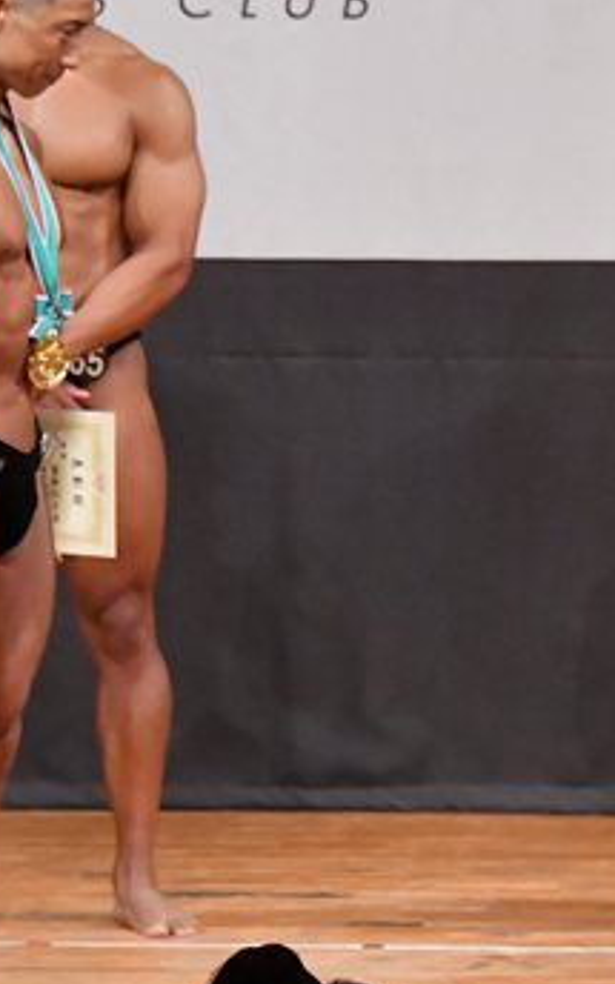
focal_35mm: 551
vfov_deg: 3.8
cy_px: 506
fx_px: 14776
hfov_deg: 2.4
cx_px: 376
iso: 8000
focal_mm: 160
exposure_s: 1/400
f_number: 5.6
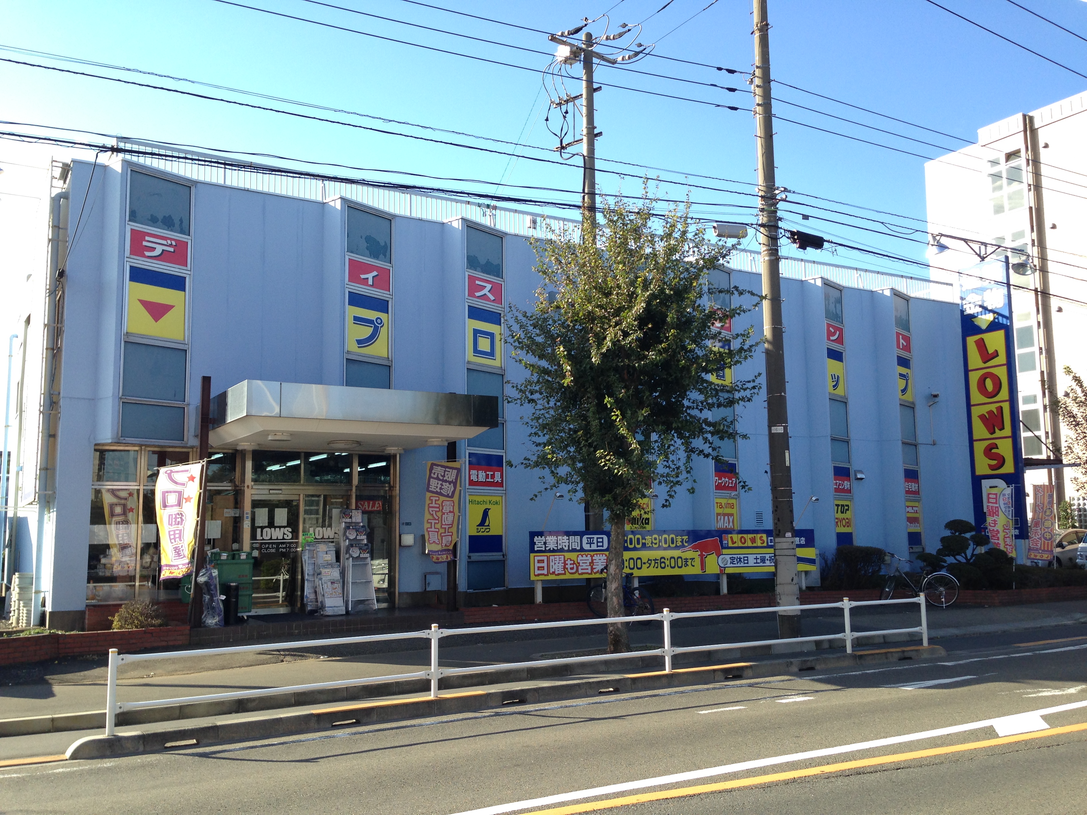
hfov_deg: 55.4
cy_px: 408
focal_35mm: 33
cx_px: 544
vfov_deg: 42.9
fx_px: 1036
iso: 50
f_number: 2.4
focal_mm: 4.12
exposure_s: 1/493
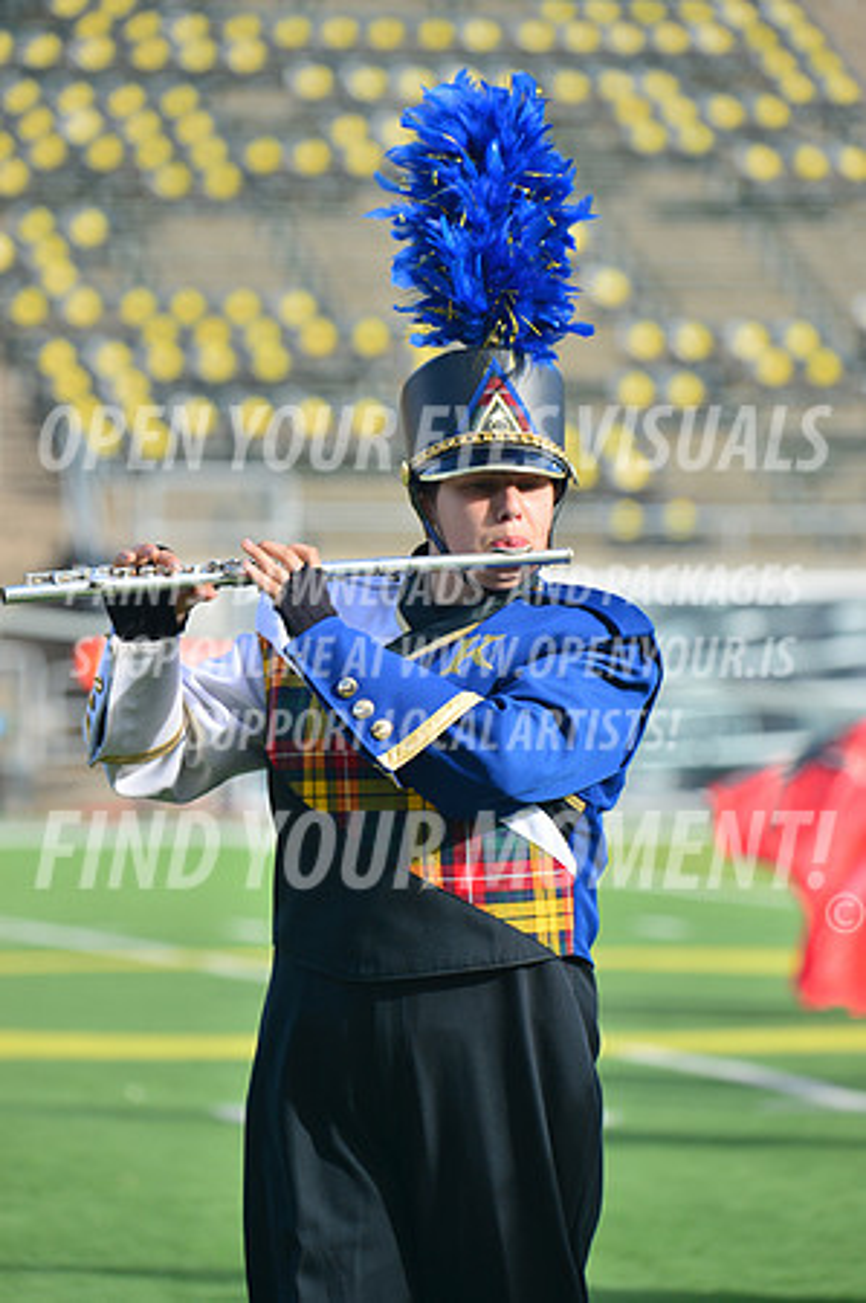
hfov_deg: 5.7
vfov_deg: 8.6
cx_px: 433
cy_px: 652
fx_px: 8679
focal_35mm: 240
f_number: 5.6
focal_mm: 240
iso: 125
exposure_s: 1/500
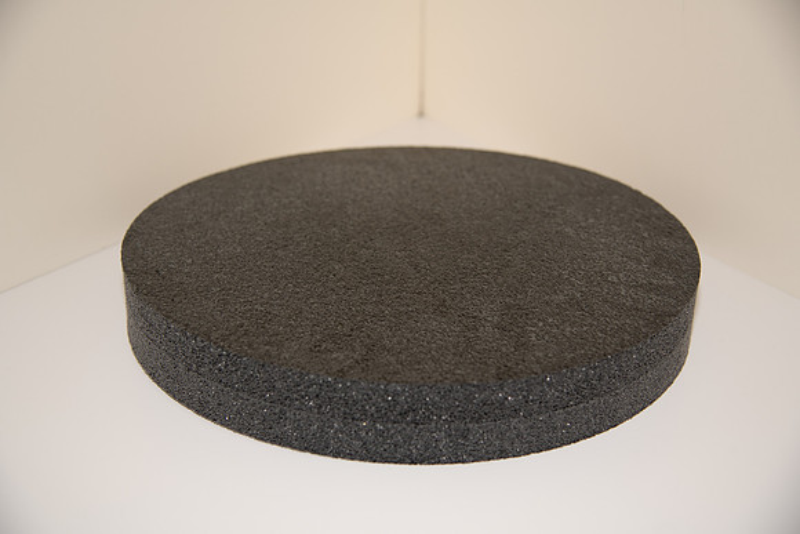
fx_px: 1111
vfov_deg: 27.0
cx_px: 400
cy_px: 267
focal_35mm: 50
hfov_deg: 39.6
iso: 100
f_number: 4
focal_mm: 50
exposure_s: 1/60
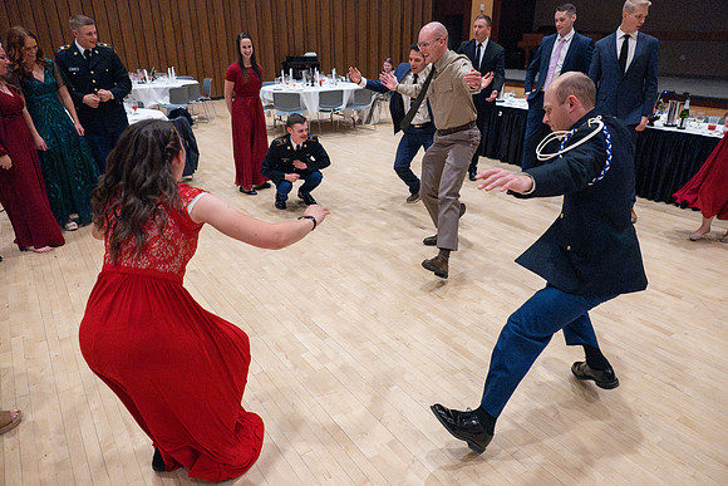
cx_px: 364
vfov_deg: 53.2
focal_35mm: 24
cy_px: 243
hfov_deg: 73.7
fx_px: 485
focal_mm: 24
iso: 20000
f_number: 3.5
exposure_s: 1/400
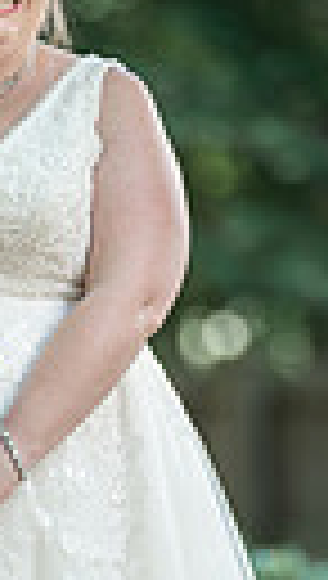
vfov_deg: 3.4
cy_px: 589
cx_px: 85
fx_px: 9727
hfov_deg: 1.9
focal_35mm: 632
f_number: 2.8
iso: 160
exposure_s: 1/200
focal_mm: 173
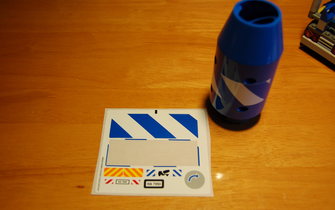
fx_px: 338
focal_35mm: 37
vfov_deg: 34.4
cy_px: 100
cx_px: 168
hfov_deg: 52.7
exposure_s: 1/60
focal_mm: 24
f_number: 4
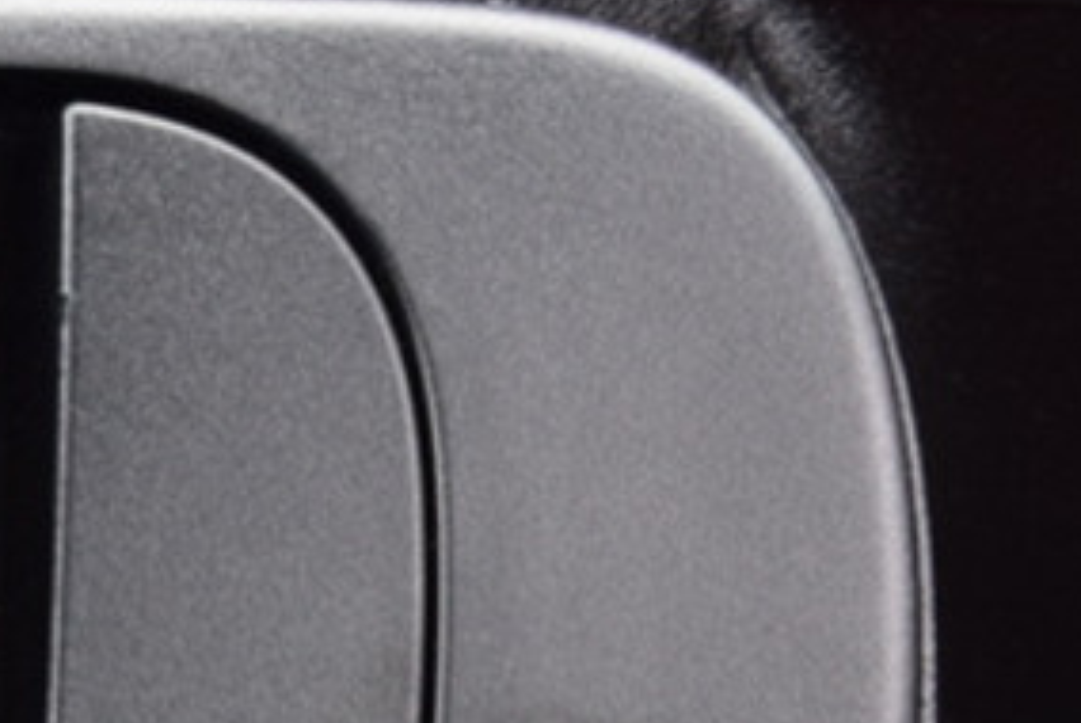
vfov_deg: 6.8
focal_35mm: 192
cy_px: 1752
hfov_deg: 9.5
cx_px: -1500
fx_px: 5771
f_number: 4.5
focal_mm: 26
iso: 400
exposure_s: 1/80
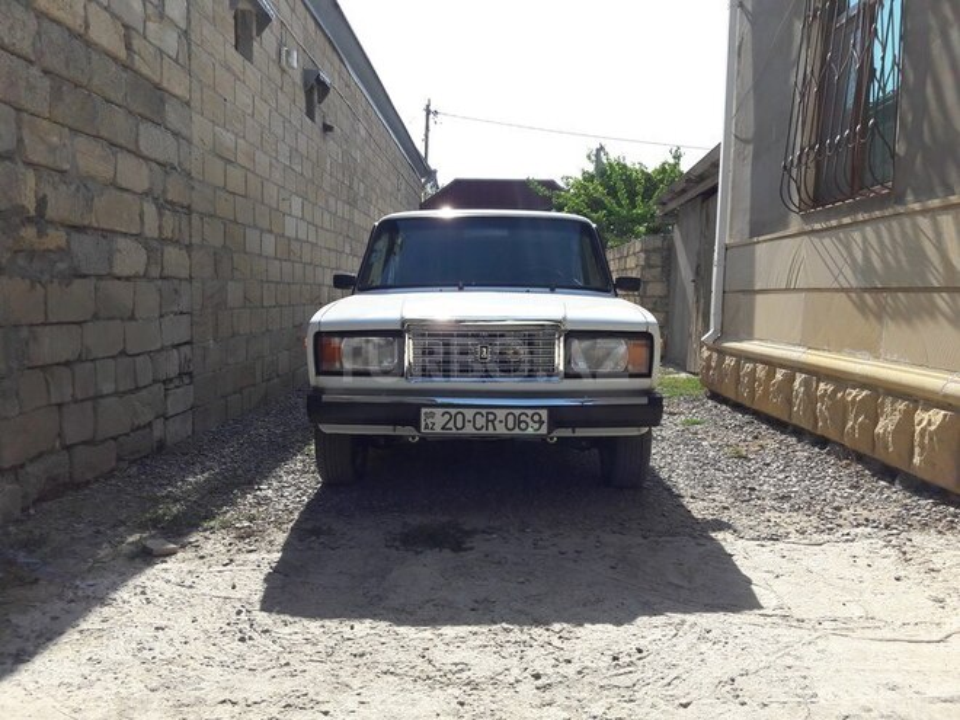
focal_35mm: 28
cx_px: 480
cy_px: 360
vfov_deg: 49.7
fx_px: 777
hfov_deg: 63.4
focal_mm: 3.7
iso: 40
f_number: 1.9
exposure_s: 1/1001
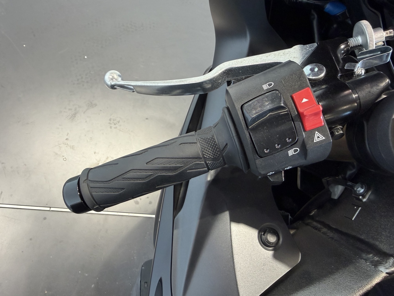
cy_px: 148
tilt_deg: -64.8
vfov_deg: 54.9
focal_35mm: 25
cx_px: 197
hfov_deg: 69.4
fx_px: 285
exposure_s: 1/121
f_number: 2.2
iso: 250
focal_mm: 2.22
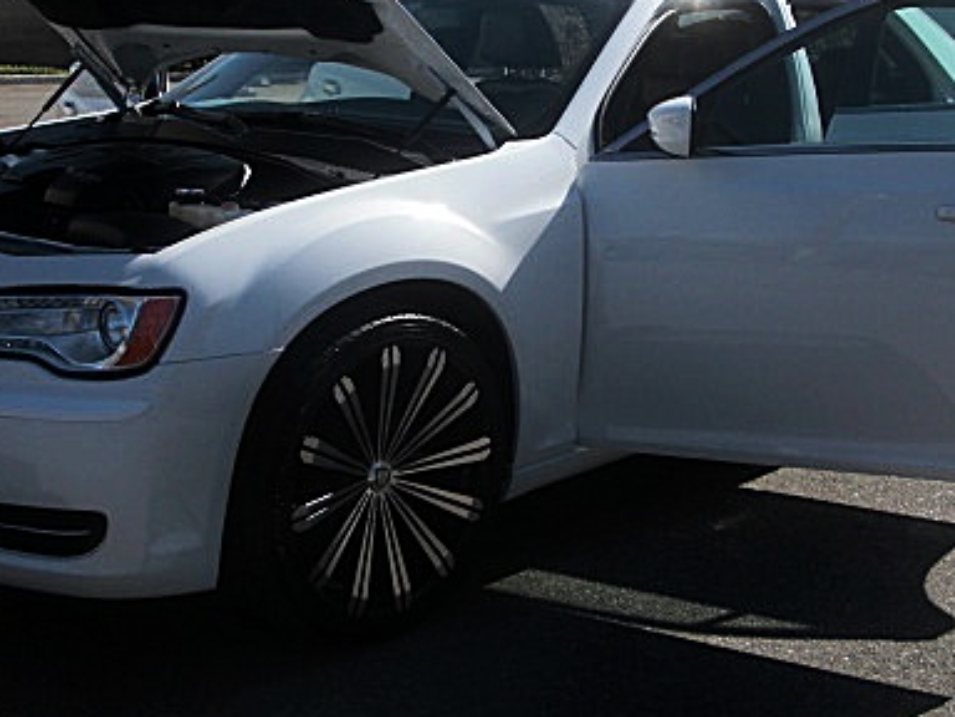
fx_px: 1655
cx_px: 460
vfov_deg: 24.4
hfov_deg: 32.2
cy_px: 304
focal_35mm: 60
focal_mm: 6.3
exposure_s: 1/1000
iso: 50
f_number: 2.8
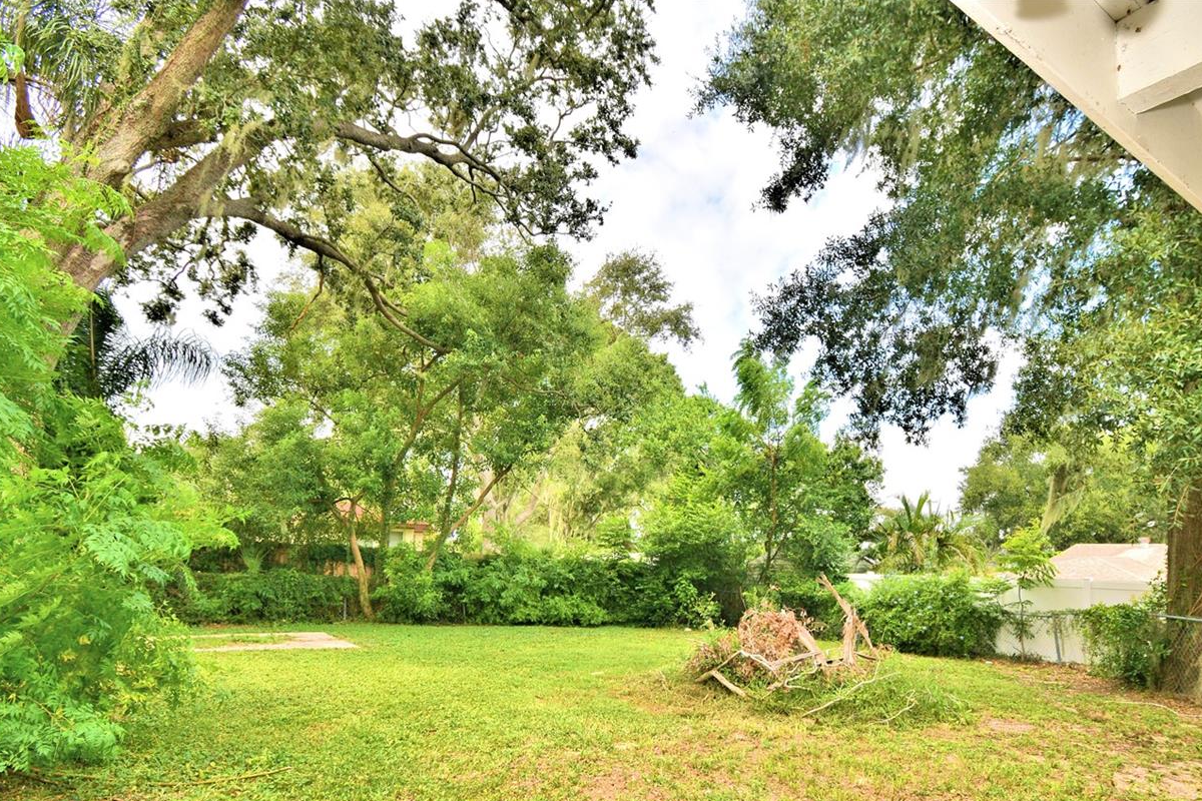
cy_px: 532
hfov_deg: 83.2
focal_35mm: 20
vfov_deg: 60.5
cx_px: 708
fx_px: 668
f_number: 5.6
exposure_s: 1/250
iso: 100
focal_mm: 10
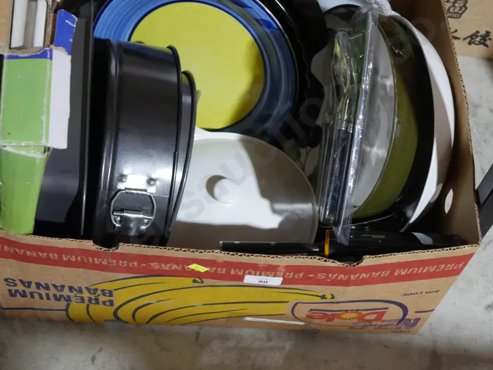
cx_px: 241
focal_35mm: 58
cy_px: 166
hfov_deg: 33.2
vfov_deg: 25.2
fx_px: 827
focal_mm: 23
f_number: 5.1
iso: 2000
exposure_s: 1/60
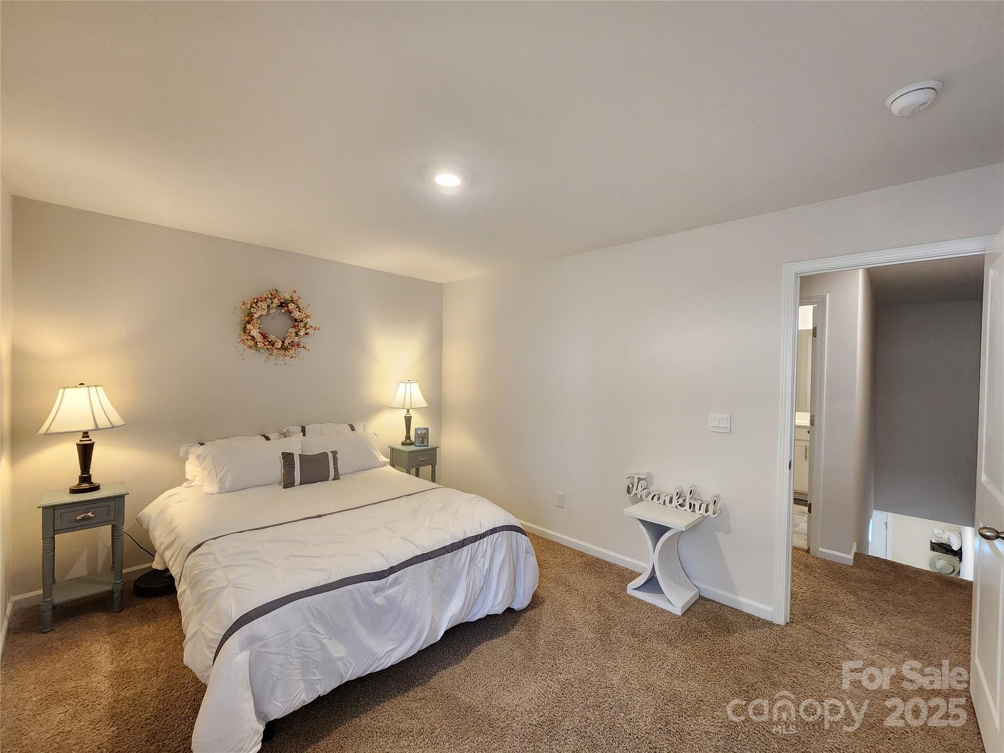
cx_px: 502
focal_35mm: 13
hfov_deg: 106.2
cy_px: 376
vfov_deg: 89.9
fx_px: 377
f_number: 2.2
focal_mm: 2.2
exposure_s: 1/60
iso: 320
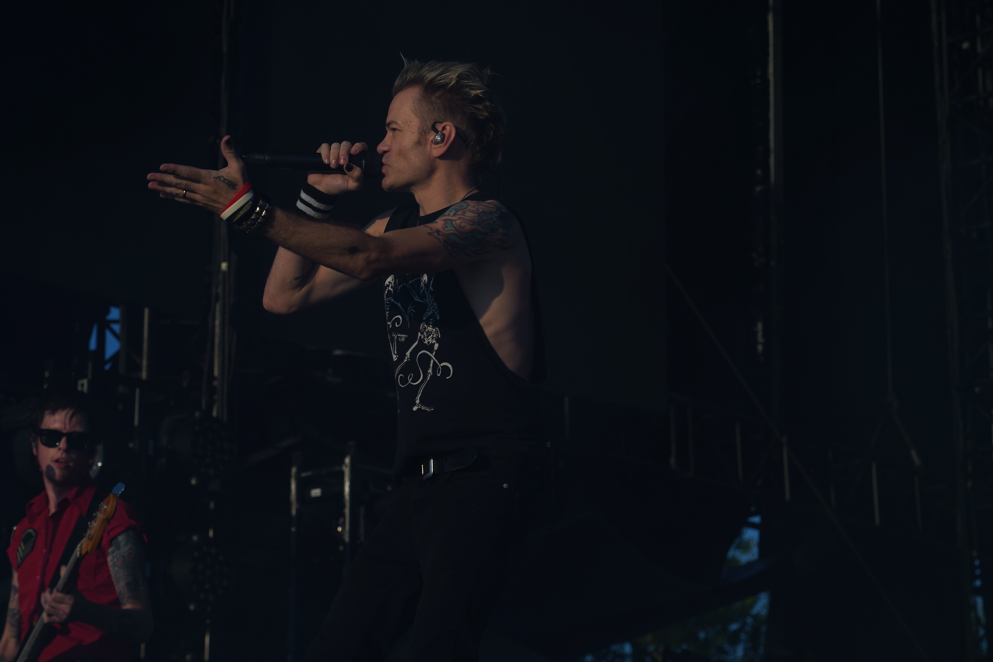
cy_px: 331
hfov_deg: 19.5
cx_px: 496
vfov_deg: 13.0
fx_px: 2896
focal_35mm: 105
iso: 100
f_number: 8
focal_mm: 105
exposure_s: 1/500
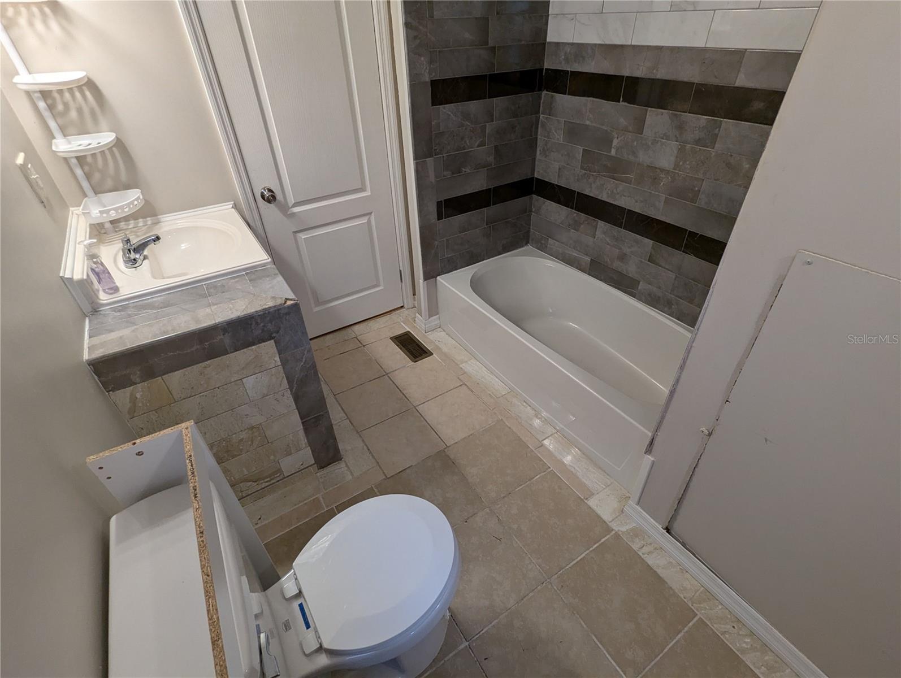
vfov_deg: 78.2
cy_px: 339
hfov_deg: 94.4
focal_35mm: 16
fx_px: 417
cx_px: 450
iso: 92
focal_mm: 2.35
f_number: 2.2
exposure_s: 1/60
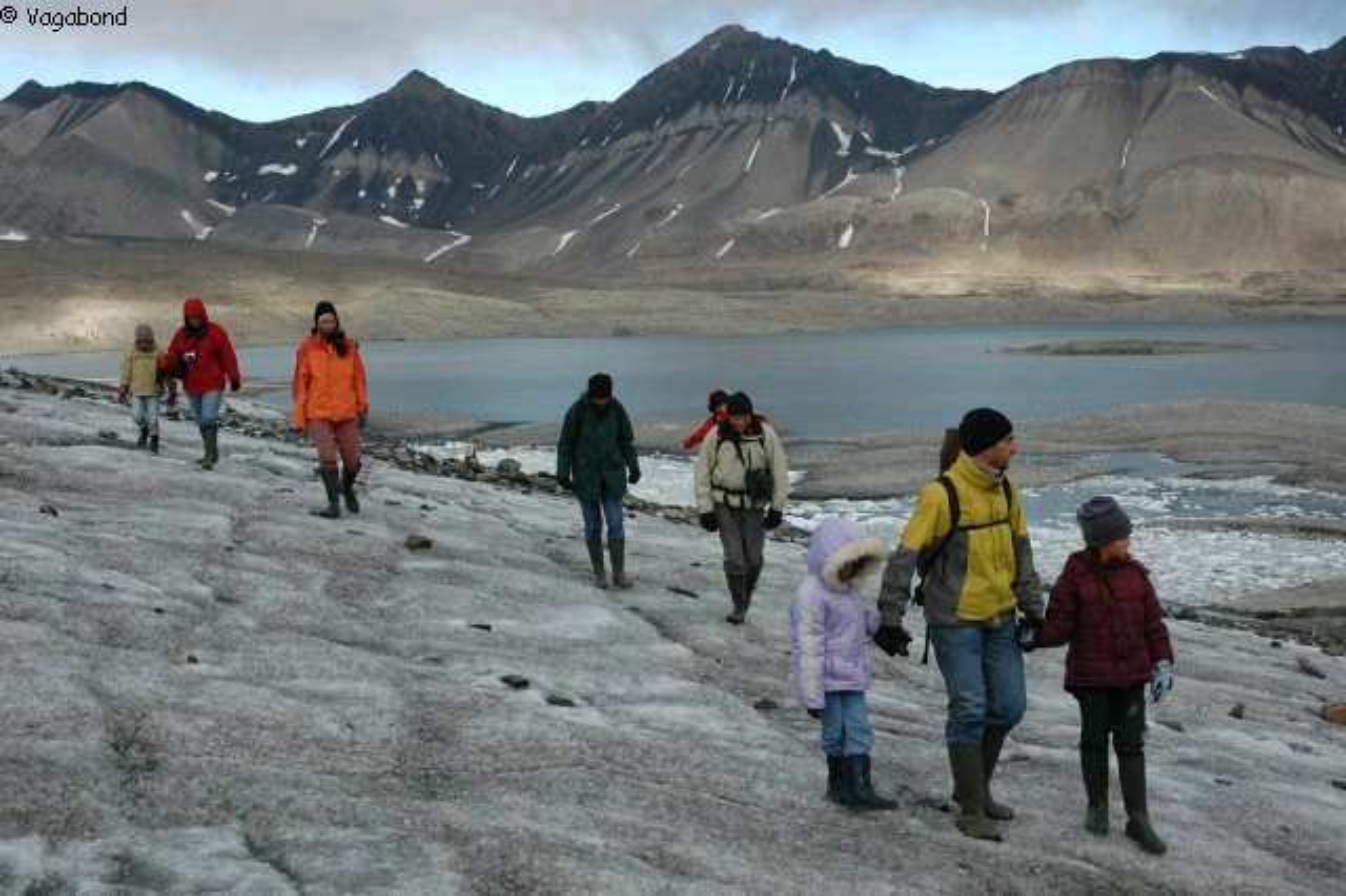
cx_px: 673
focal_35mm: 52
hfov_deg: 37.9
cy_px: 448
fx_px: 1962
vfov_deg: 25.7
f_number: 8
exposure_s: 1/250
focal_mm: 35
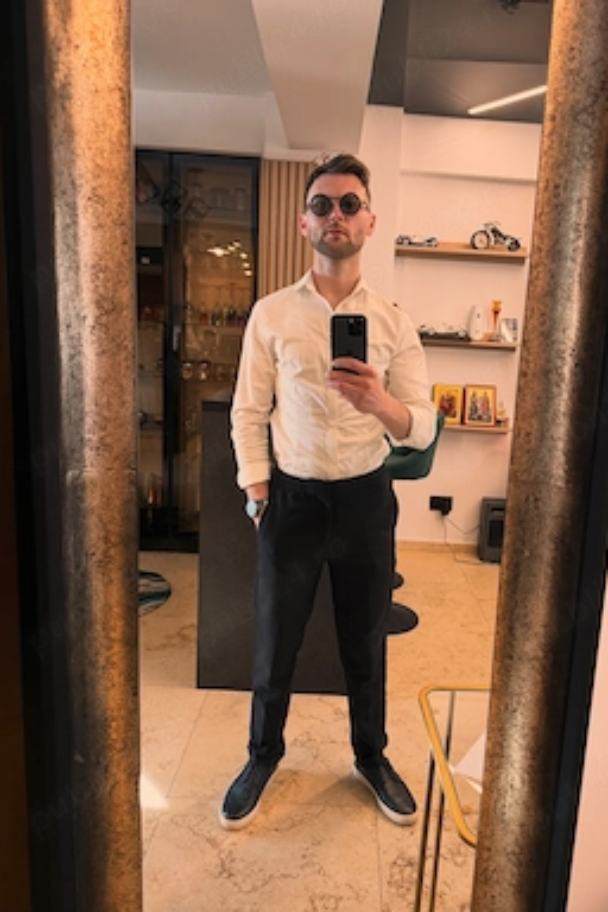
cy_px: 451
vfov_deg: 69.4
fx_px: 659
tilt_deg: -10.1
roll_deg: -2.7
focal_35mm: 26
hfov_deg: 49.3
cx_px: 354
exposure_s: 1/52
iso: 320
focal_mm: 6.76
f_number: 1.78
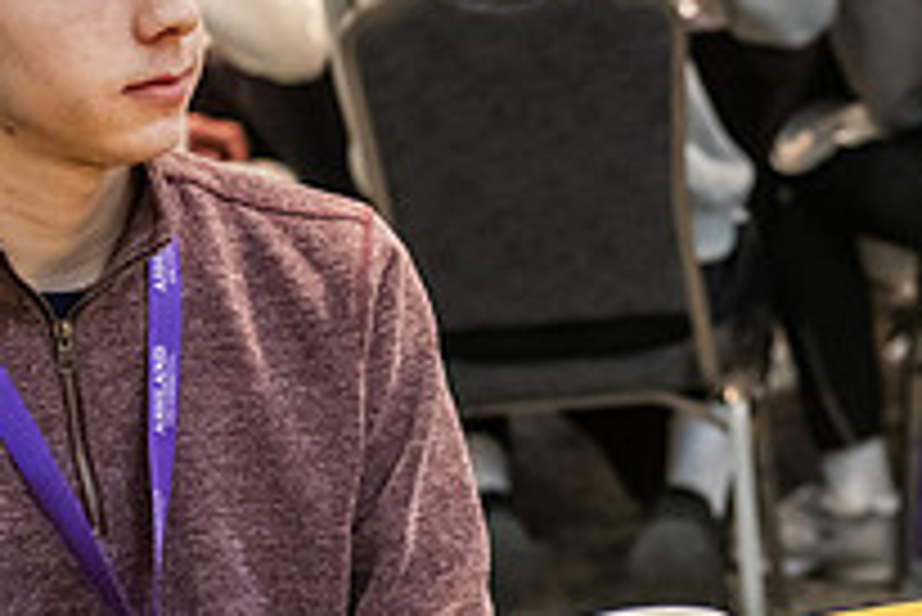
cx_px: 962
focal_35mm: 175
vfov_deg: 7.8
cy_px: -16
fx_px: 4485
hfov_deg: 11.6
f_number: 3.5
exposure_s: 1/125
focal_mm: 62
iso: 2500
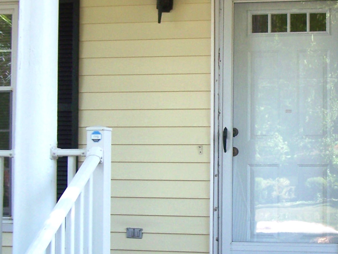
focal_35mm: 94
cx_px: 257
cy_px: 165
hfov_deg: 20.7
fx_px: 918
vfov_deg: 15.7
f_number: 2.8
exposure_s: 1/125
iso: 64
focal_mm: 6.3
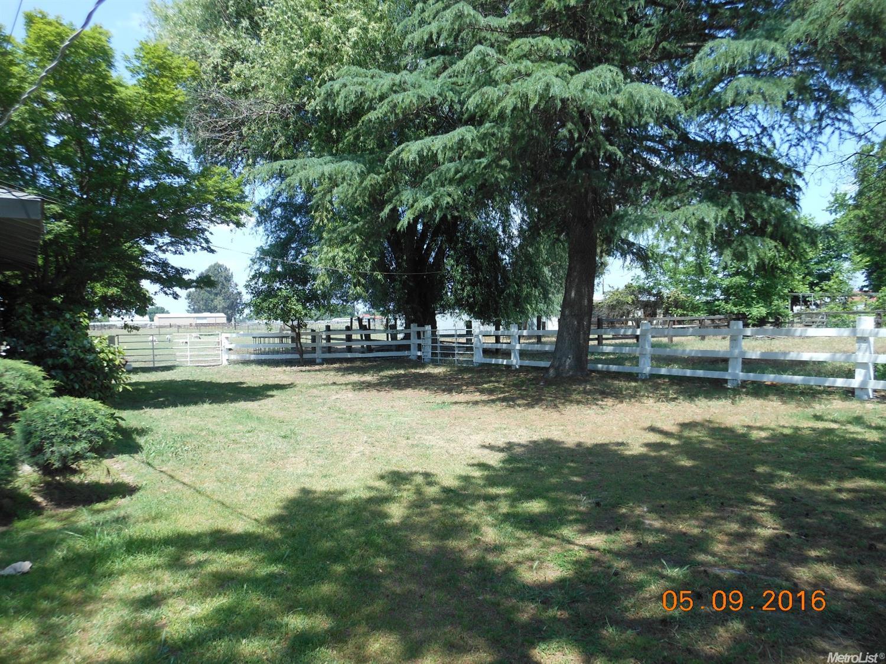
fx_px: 640
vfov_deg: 54.9
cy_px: 332
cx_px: 443
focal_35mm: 25
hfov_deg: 69.4
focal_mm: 4.5
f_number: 3.2
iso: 80
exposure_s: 1/400
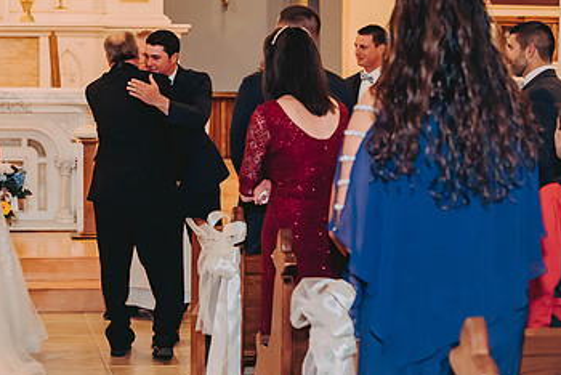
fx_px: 1341
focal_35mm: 86
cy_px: 105
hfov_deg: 23.2
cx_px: 103
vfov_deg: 15.9
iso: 800
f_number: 2.8
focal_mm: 50
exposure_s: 1/125
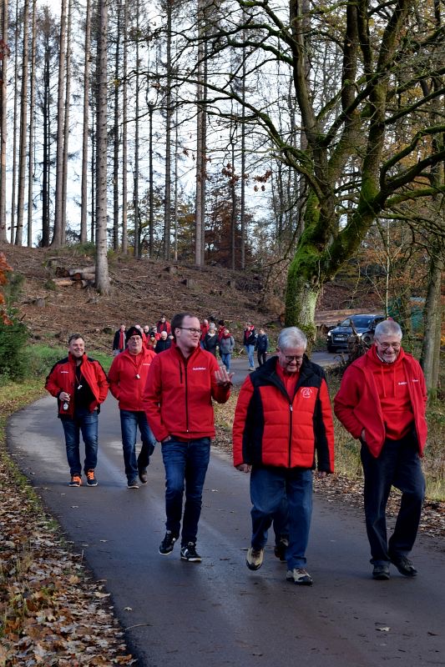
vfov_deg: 27.0
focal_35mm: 75
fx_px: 1391
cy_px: 334
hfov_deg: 18.2
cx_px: 222
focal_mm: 50
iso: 400
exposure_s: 1/160
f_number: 7.1
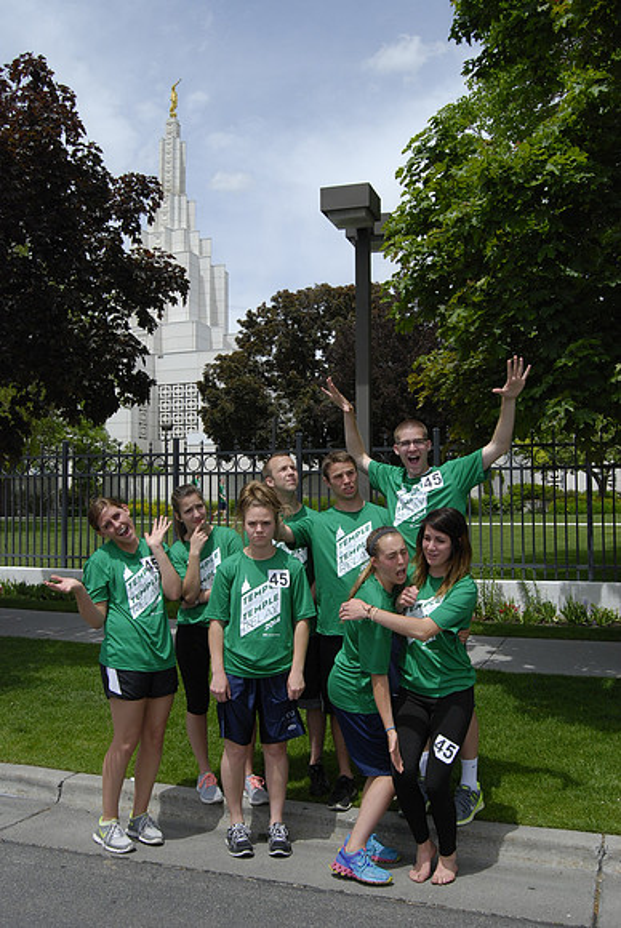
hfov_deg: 38.4
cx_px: 310
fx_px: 890
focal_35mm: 34
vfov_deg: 55.1
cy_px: 464
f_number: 10
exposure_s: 1/800
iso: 400
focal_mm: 23
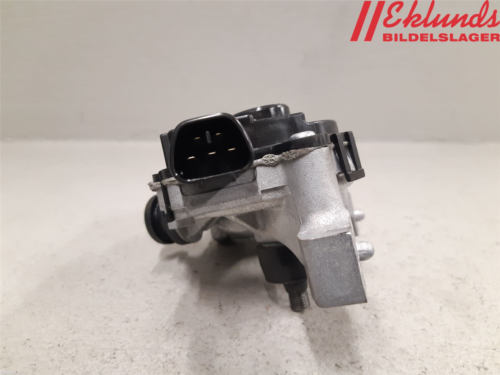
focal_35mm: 26
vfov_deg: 53.1
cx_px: 250
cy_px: 188
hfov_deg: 67.3
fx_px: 376
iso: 200
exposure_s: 1/33
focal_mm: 3.93
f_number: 1.7
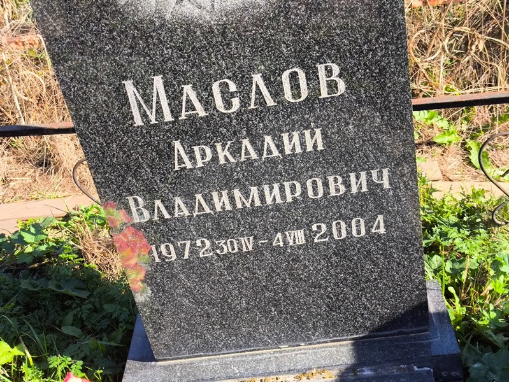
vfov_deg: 29.1
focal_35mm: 50
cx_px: 254
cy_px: 191
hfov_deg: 38.2
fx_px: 736
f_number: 1.7
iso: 50
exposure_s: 1/541
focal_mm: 4.71
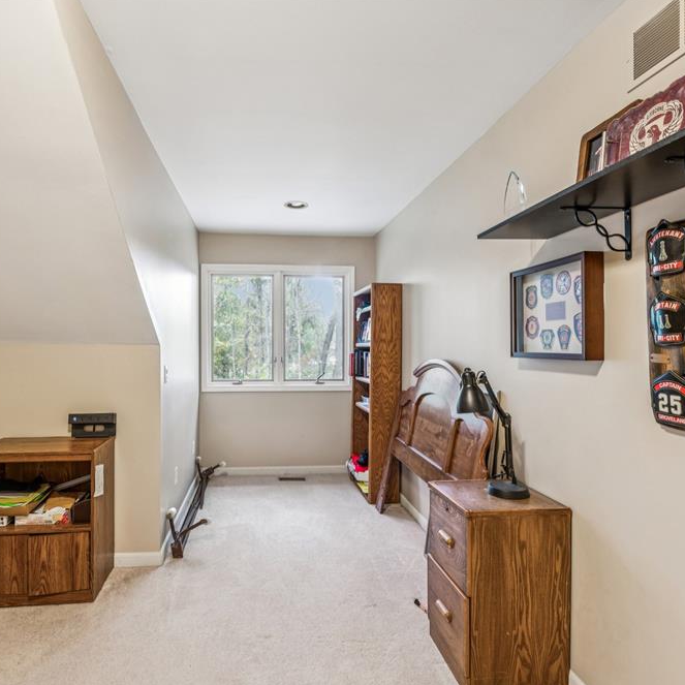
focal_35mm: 21
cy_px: 346
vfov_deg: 72.1
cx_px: 299
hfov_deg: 71.8
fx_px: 470
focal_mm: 16
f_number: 13
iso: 400
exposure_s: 1
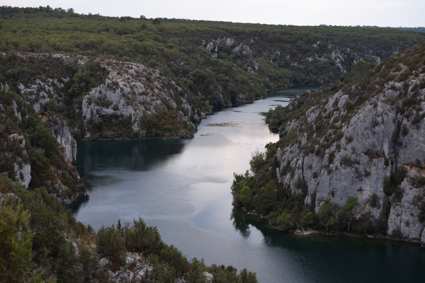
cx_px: 212
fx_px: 620
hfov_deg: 37.9
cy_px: 142
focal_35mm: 52
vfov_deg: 25.8
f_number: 3.5
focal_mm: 35
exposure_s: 1/80
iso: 200
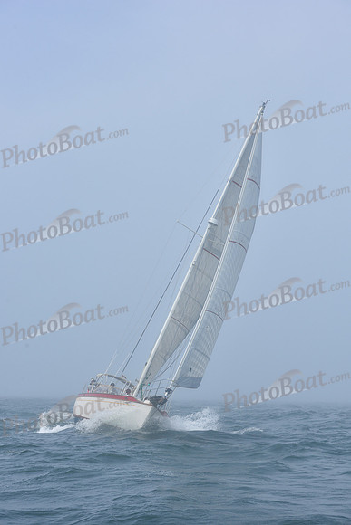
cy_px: 262
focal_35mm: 70
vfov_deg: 28.8
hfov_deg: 19.5
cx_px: 176
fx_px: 1023
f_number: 9
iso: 320
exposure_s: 1/800
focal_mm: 70
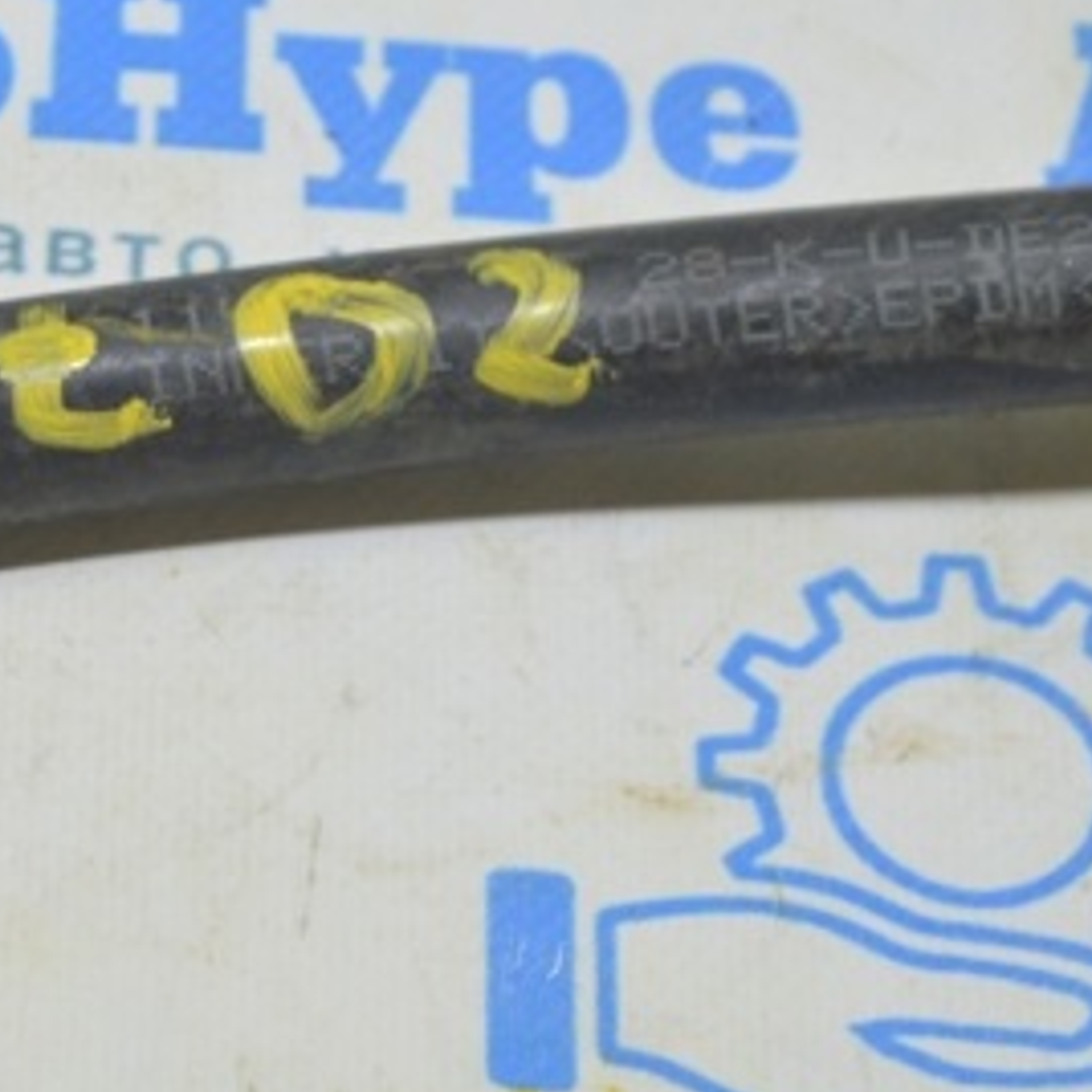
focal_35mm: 167
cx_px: -37
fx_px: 5961
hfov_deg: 10.4
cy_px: 373
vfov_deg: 10.5
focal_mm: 55
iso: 400
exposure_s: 1/20
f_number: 5.6
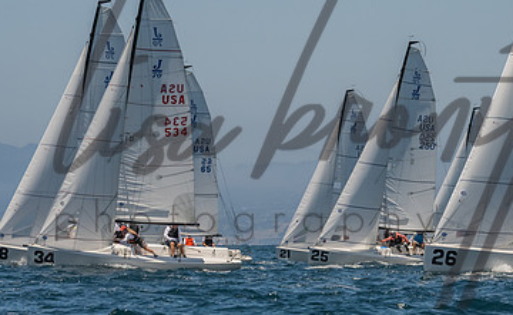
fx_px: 2838
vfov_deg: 6.4
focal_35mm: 204
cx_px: 298
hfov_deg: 10.3
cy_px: 140
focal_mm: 104
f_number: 9
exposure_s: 1/1000
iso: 640
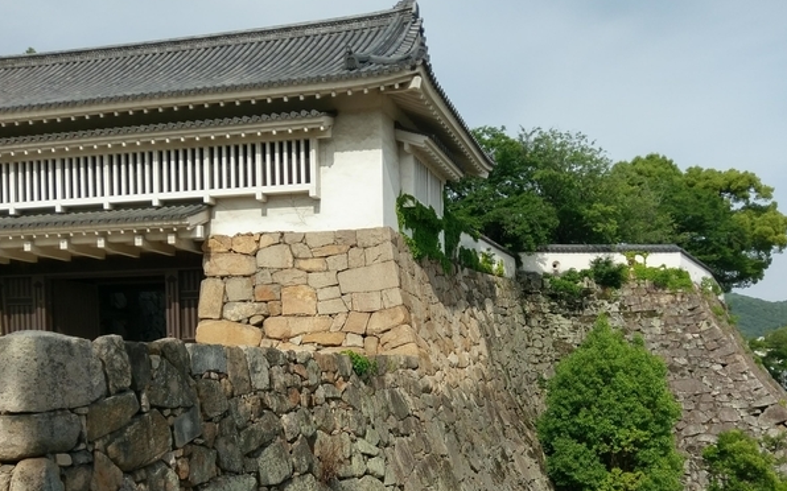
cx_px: 392
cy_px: 381
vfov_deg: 33.6
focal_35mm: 37
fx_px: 793
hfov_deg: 52.8
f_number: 1.8
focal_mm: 4.58
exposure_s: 1/4174
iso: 125
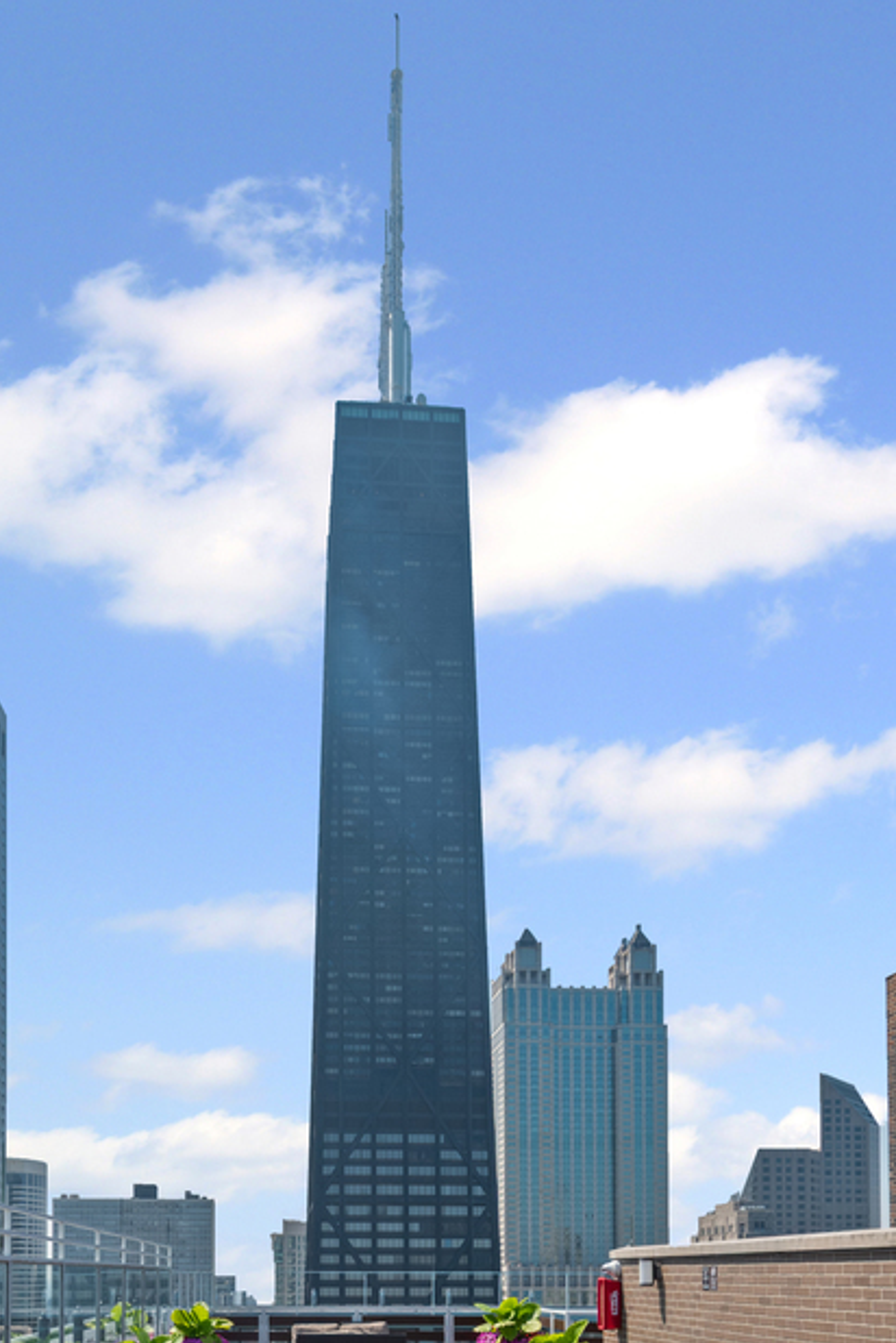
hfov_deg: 46.1
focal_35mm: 28
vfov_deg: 58.6
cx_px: 347
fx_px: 1044
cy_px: 1136
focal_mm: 16
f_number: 8
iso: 400
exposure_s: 1/500
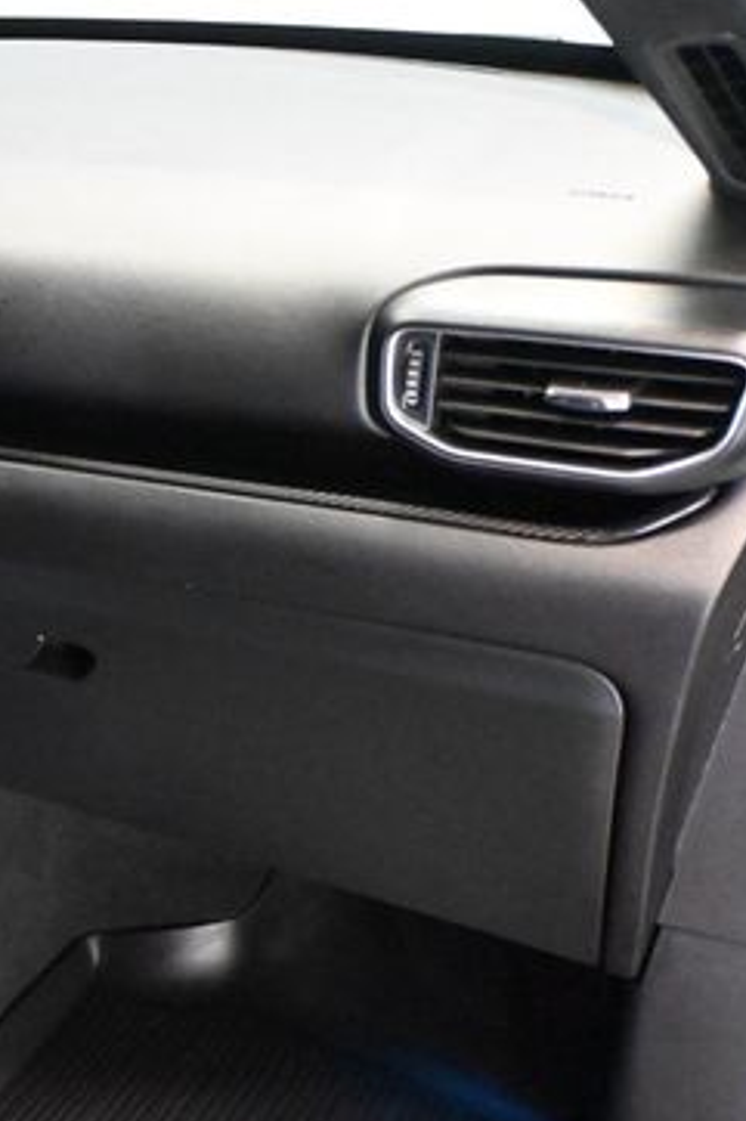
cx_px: -210
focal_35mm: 53
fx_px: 1649
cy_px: 641
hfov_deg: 22.8
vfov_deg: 37.5
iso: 12800
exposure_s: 1/50
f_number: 3.8
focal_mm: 20
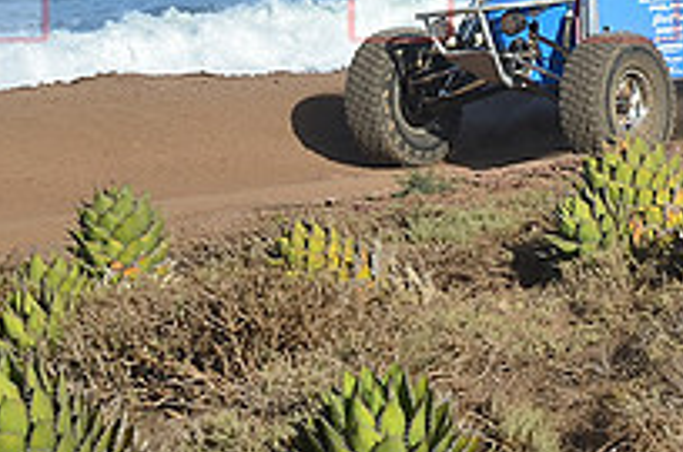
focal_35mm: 247
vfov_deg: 5.5
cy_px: -110
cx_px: 901
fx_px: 4675
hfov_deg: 8.2
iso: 200
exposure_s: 1/500
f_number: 7.1
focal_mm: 58
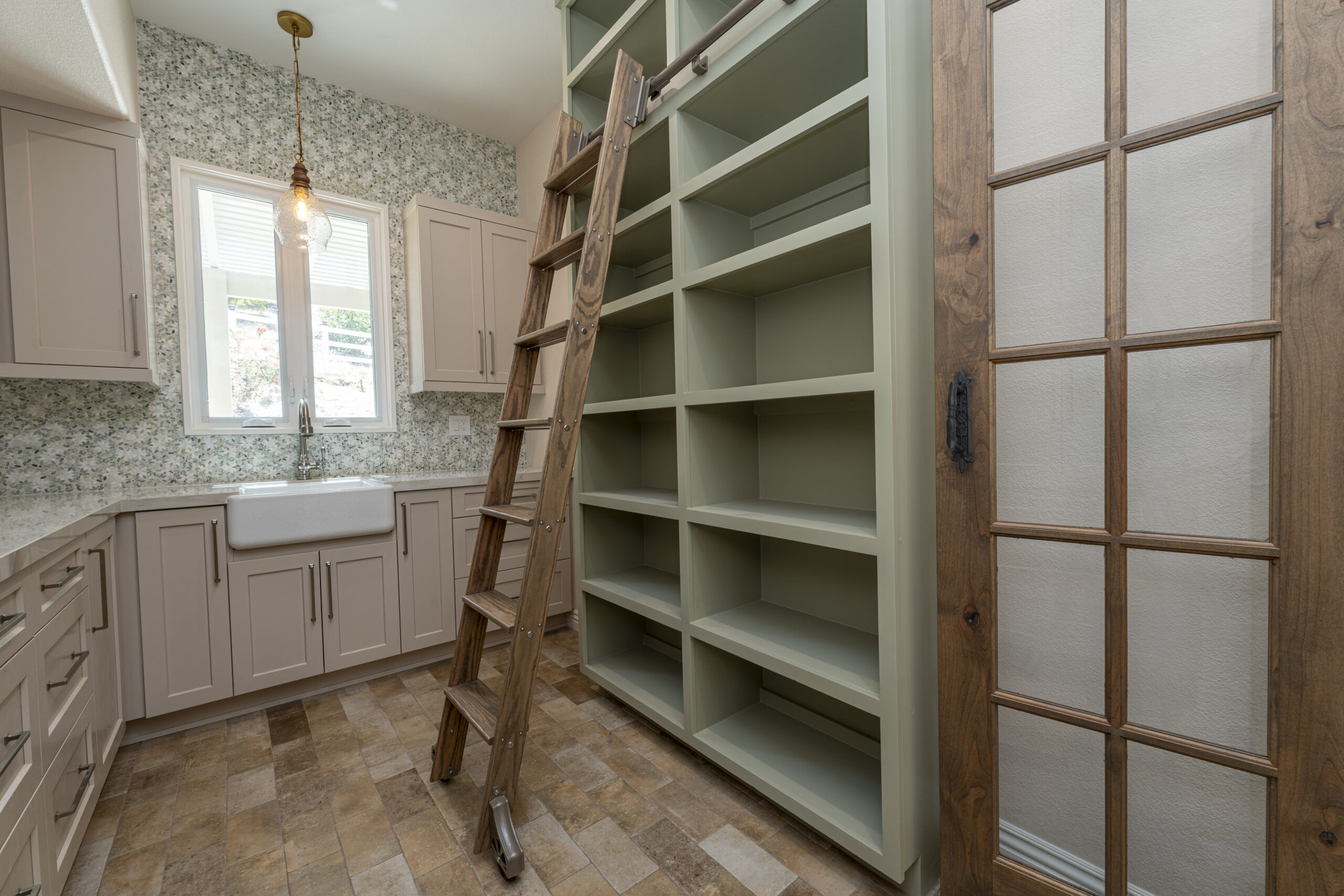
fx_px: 523
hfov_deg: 104.3
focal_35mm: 14
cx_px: 672
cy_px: 448
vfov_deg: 81.2
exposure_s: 1/6
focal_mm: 14
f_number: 10
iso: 100
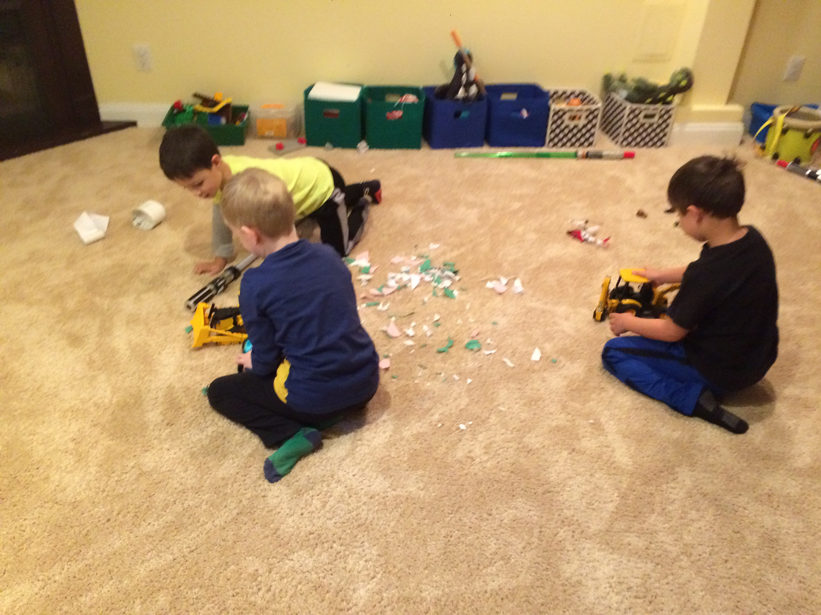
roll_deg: -1.4
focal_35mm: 29
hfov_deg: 61.7
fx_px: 688
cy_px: 308
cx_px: 410
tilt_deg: -31.2
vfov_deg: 48.2
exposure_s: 1/30
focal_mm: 4.15
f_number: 2.2
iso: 320
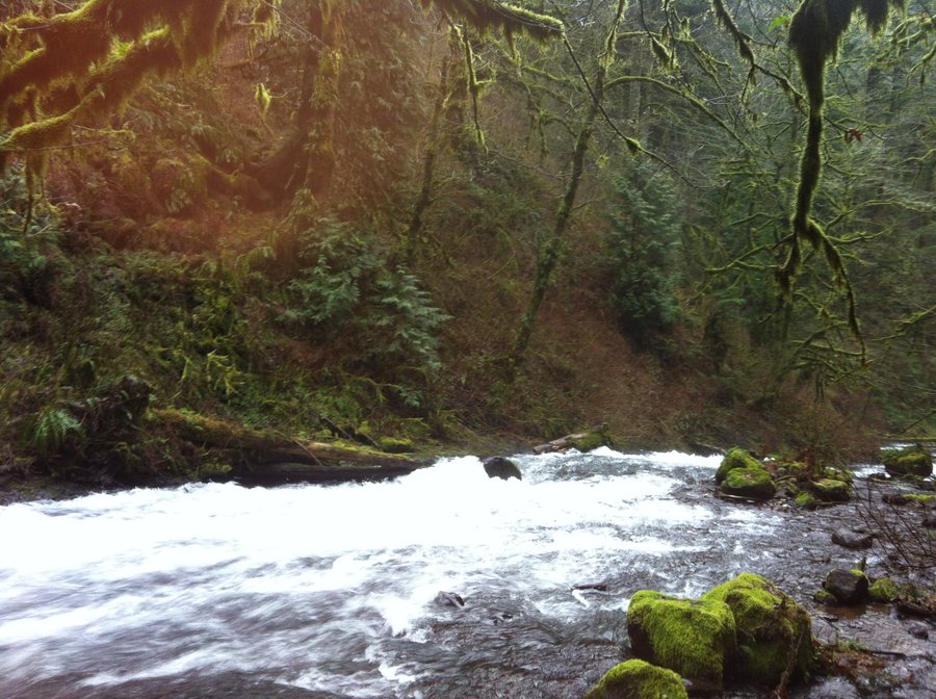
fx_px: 945
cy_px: 350
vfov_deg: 40.6
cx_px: 468
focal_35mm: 35
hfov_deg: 52.7
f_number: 2.8
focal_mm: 3.85
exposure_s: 1/17
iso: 100
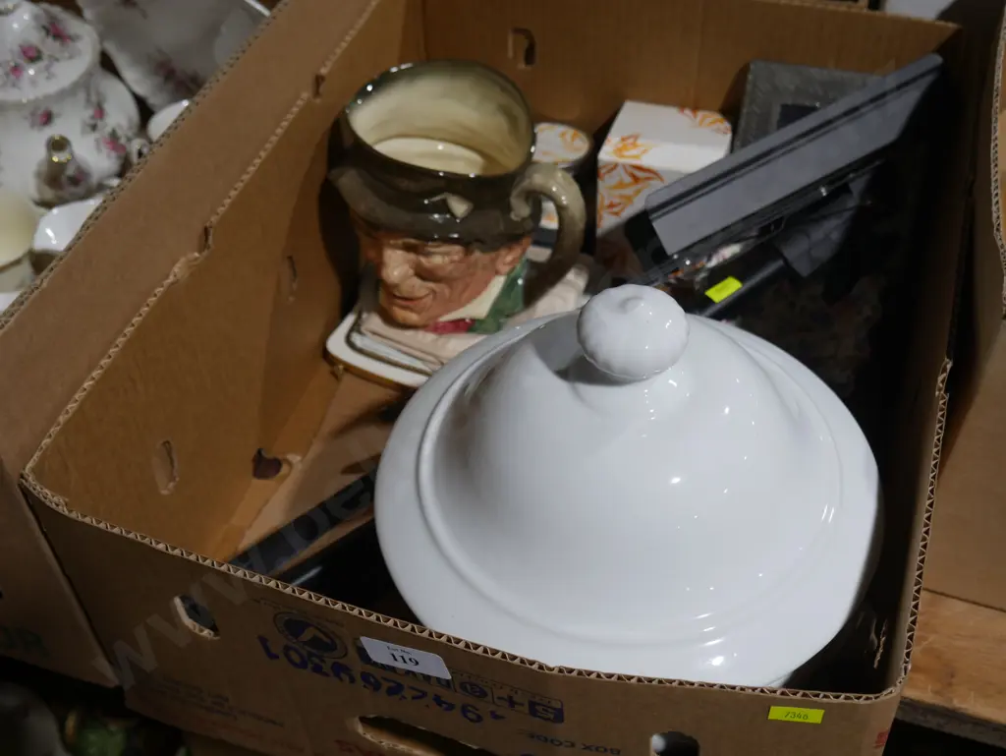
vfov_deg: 34.4
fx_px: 1221
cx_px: 503
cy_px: 378
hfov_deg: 44.8
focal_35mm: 42
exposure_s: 1/60
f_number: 4.6
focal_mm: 21
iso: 320
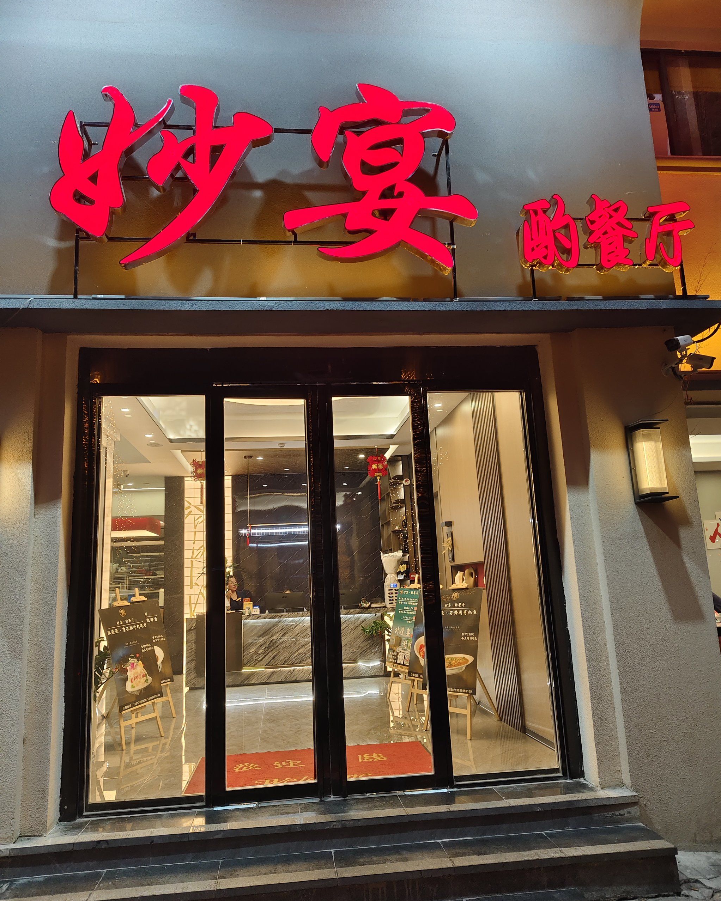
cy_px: 446
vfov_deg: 70.3
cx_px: 361
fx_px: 640
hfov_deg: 58.8
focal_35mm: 24
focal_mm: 5.56
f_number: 1.88
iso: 516
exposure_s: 1/101
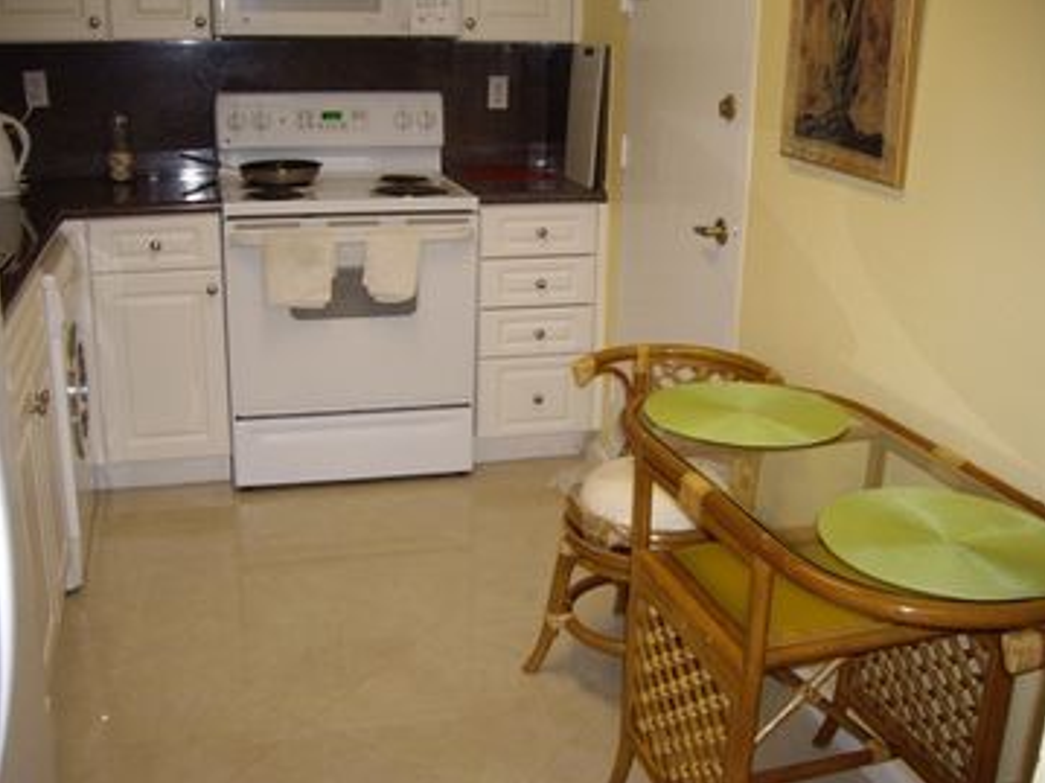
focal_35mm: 39
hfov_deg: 47.9
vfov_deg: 36.8
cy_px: 396
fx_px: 1177
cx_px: 533
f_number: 2.7
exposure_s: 1/40
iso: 200
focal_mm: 6.2
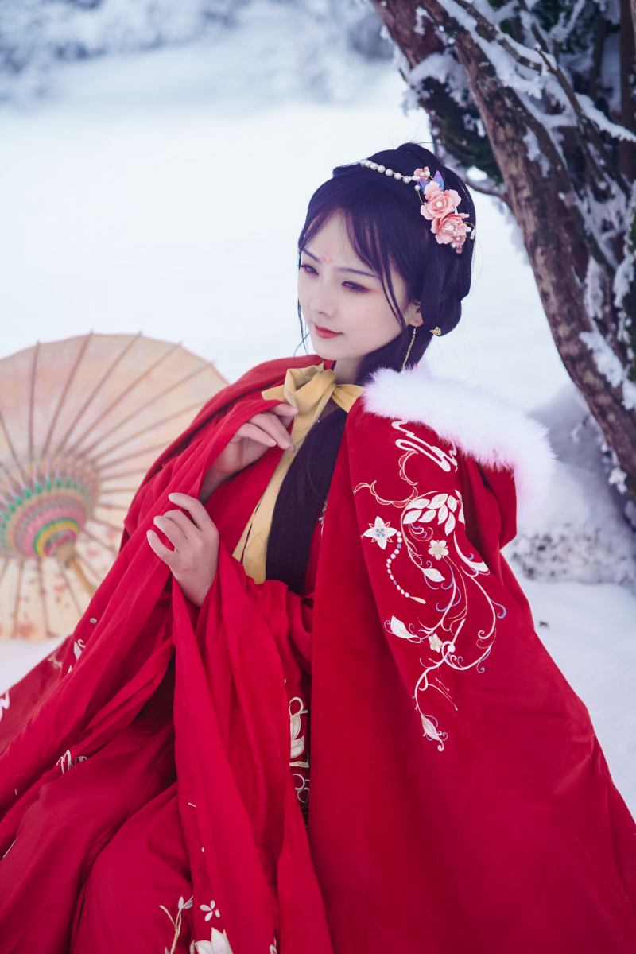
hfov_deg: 19.5
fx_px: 1855
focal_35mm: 70
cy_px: 477
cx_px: 318
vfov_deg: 28.8
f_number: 2.8
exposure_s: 1/250
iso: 100
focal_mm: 70
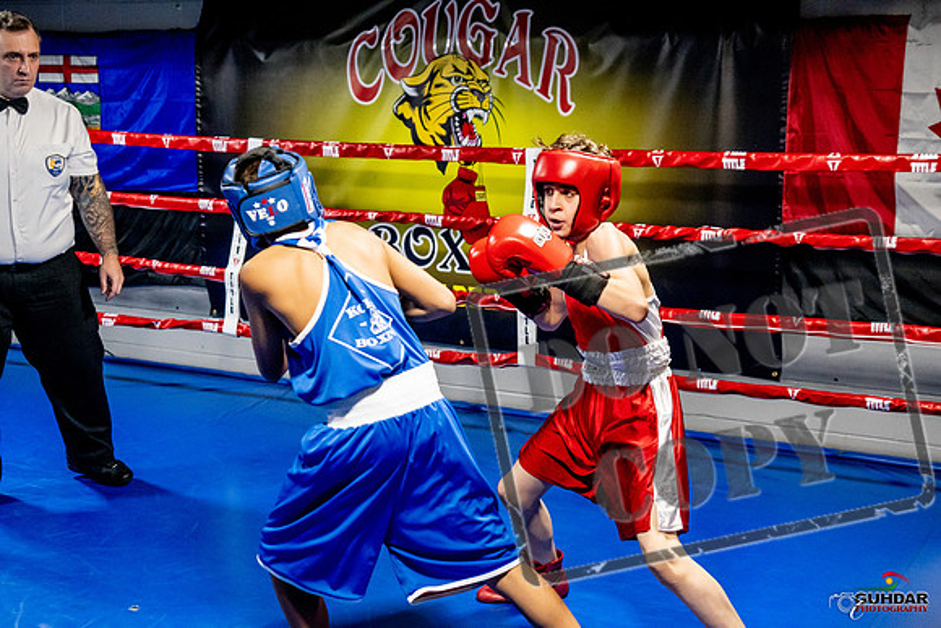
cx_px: 470
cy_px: 314
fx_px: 1359
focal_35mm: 52
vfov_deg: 26.0
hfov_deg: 38.2
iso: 5000
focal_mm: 35
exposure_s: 1/800
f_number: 2.8
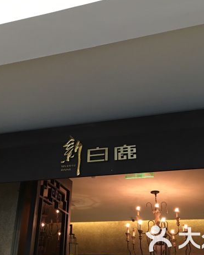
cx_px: 91
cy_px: 122
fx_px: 324
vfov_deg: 42.9
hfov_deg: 34.9
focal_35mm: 43
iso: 80
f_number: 2.2
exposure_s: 1/10
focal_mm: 4.15
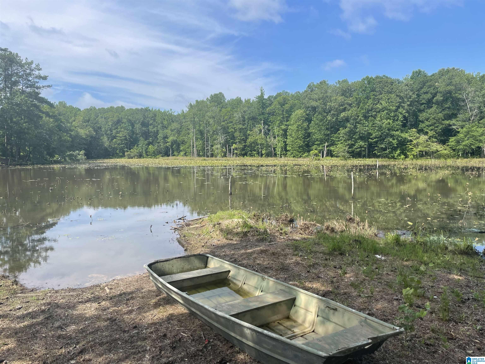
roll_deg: +0.3
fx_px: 364
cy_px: 182
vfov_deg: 53.1
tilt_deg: -2.0
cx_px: 242
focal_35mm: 26
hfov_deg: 67.3
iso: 32
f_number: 1.6
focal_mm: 4.2
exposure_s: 1/2132
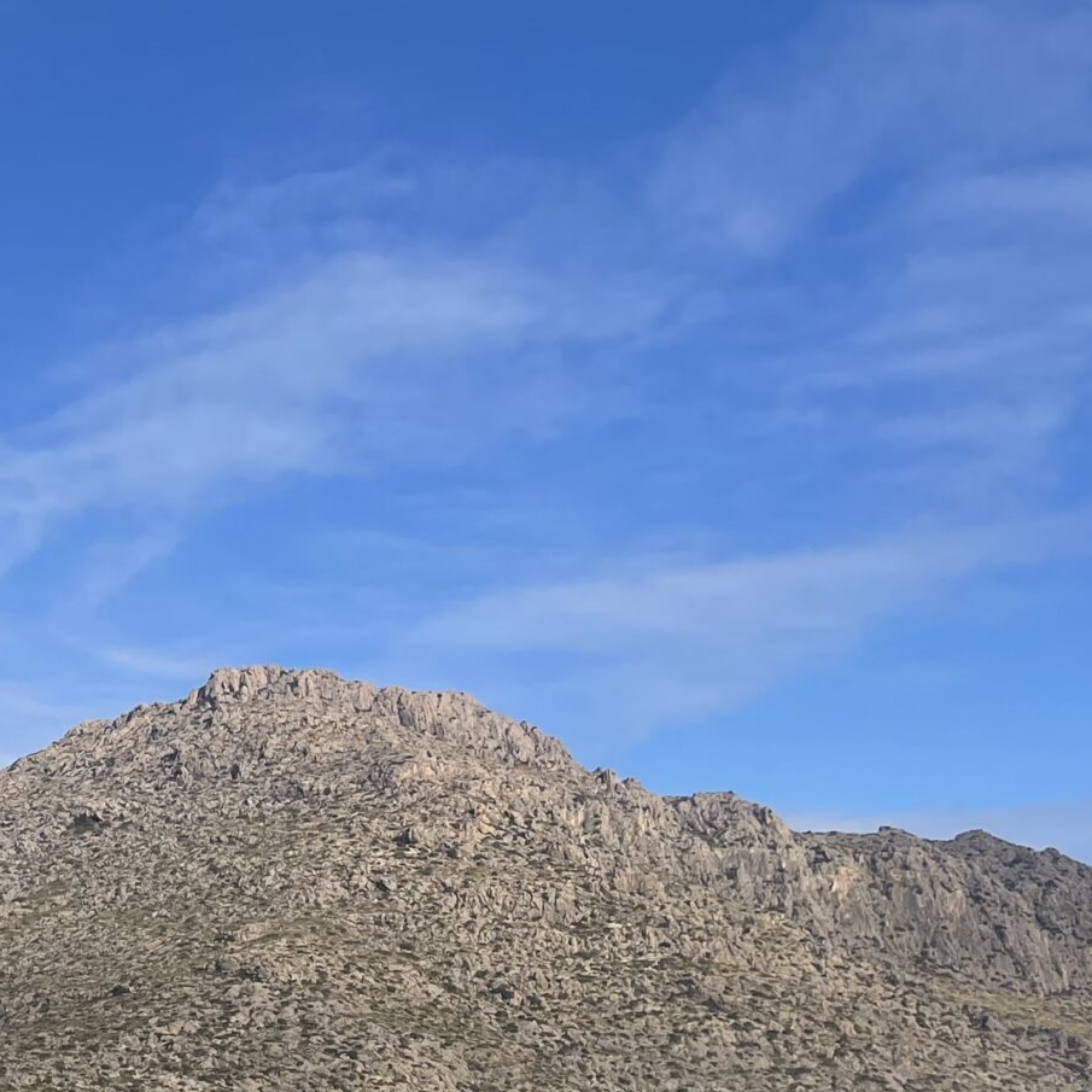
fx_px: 2320
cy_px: 734
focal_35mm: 65
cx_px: -383
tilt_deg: +13.7
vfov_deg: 26.3
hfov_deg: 23.1
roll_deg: +0.9
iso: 32
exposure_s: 1/3731
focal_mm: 4.2
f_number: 1.6
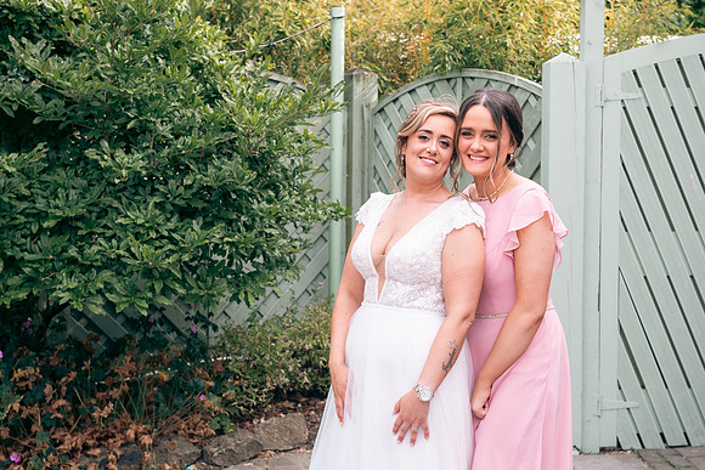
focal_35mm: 62
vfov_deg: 21.9
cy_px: 235
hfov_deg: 32.4
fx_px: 1214
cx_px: 352
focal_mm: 62
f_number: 6.3
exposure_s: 1/160
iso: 160
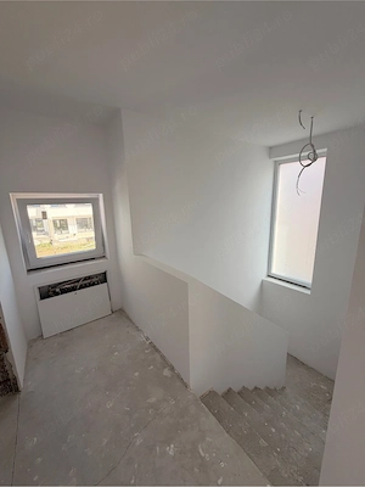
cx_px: 182
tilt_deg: -11.2
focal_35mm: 14
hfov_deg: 85.7
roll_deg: +2.0
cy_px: 244
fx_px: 197
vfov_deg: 102.1
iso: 50
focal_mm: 2.22
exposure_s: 1/134
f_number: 2.2
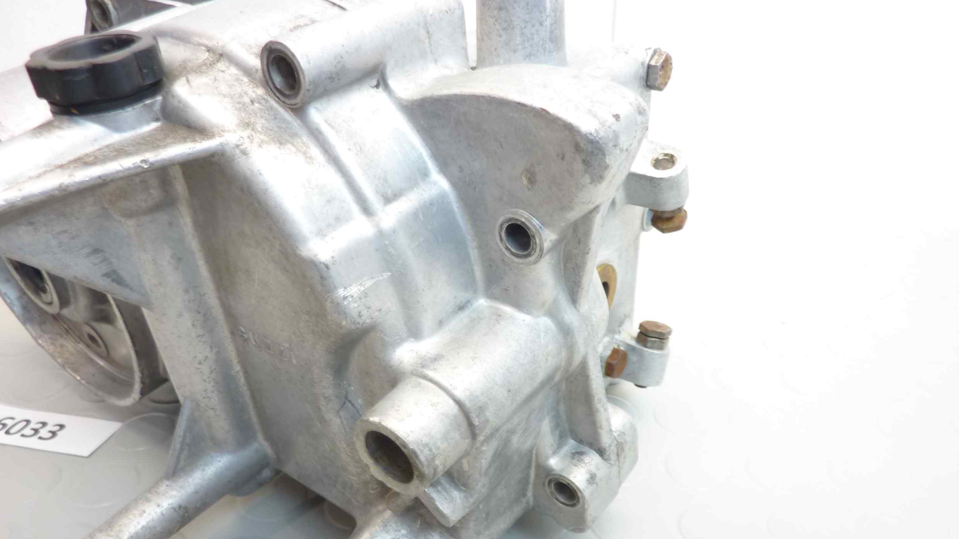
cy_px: 340
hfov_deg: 67.9
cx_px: 476
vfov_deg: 41.2
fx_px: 712
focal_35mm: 28
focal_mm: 4.1
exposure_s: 1/8
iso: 80
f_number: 3.3
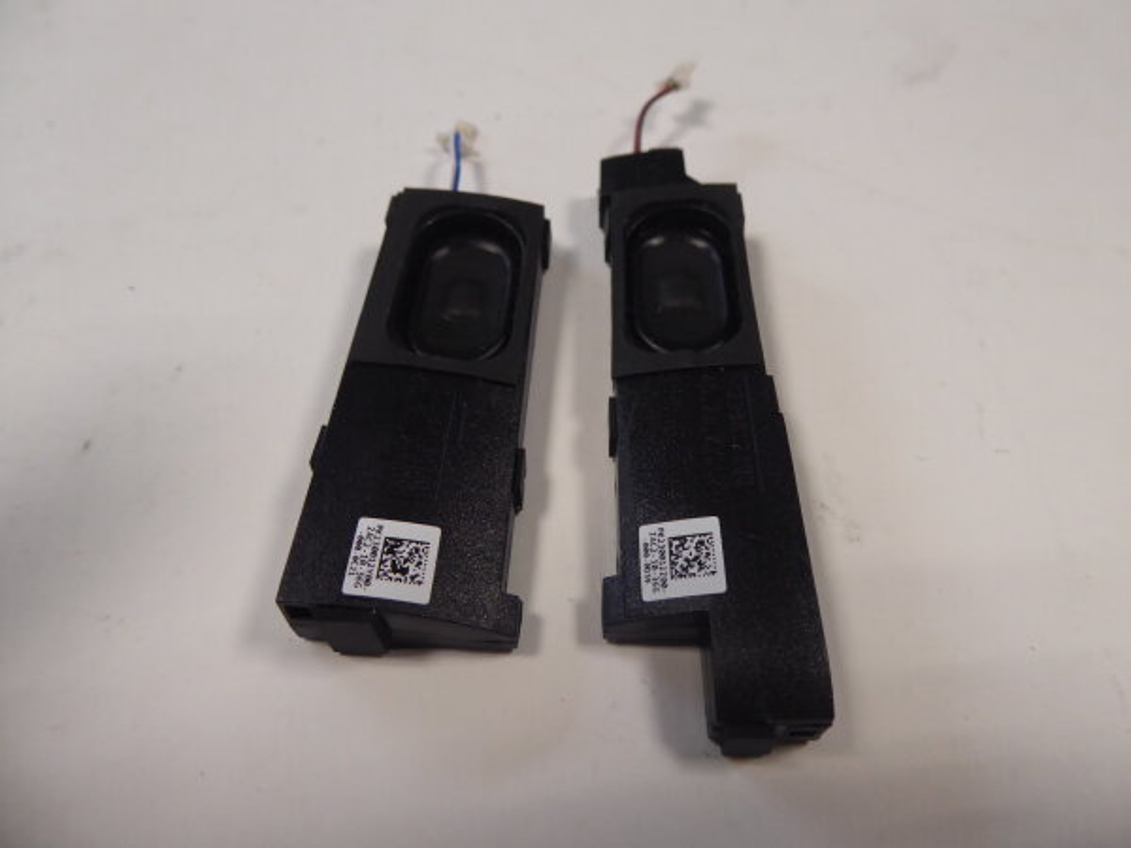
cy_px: 424
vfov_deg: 54.9
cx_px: 566
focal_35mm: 25
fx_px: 817
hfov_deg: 69.4
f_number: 3.3
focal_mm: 4.3
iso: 250
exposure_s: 1/60
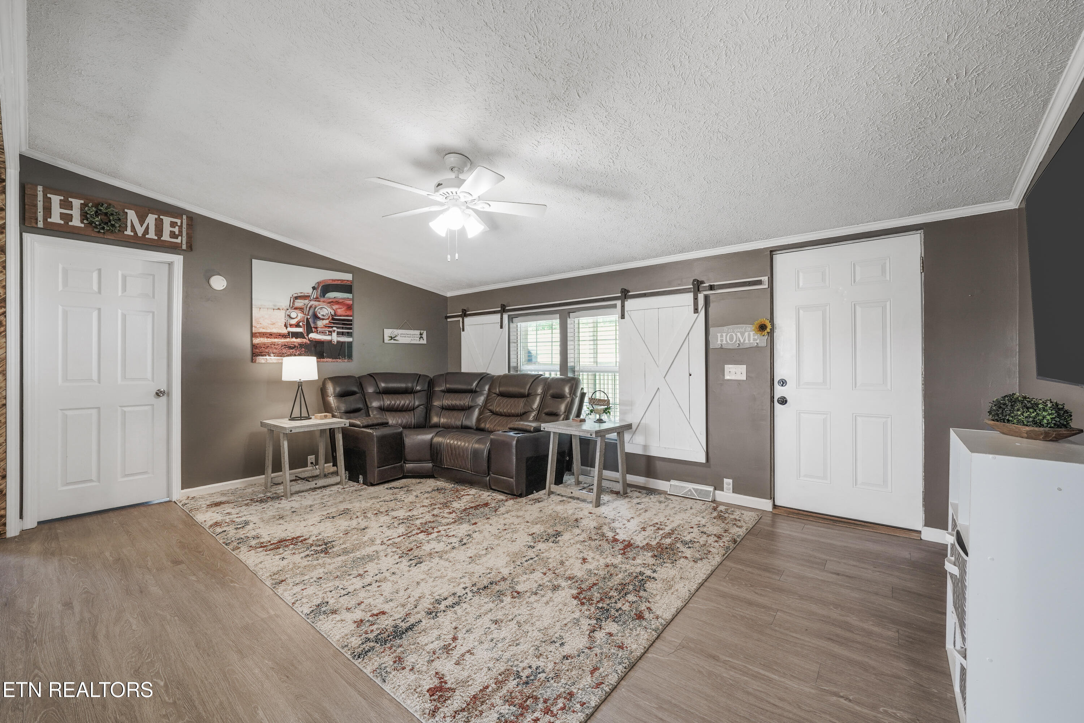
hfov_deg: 104.3
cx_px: 542
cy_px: 362
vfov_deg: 81.2
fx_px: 422
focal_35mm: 14
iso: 400
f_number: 8
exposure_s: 1/2.5
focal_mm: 14
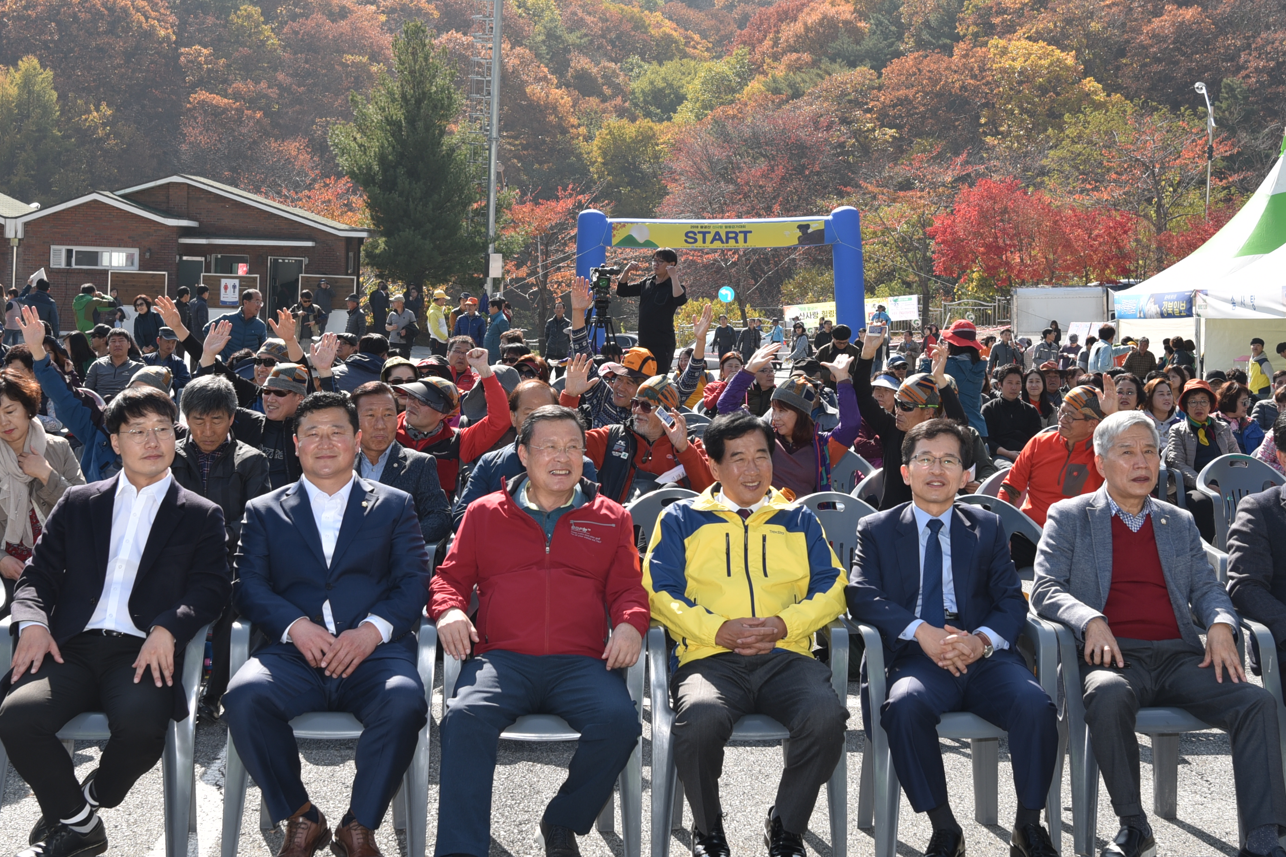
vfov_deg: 22.9
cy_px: 278
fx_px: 2107
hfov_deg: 33.9
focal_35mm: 59
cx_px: 664
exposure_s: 1/200
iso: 100
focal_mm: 36
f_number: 7.1
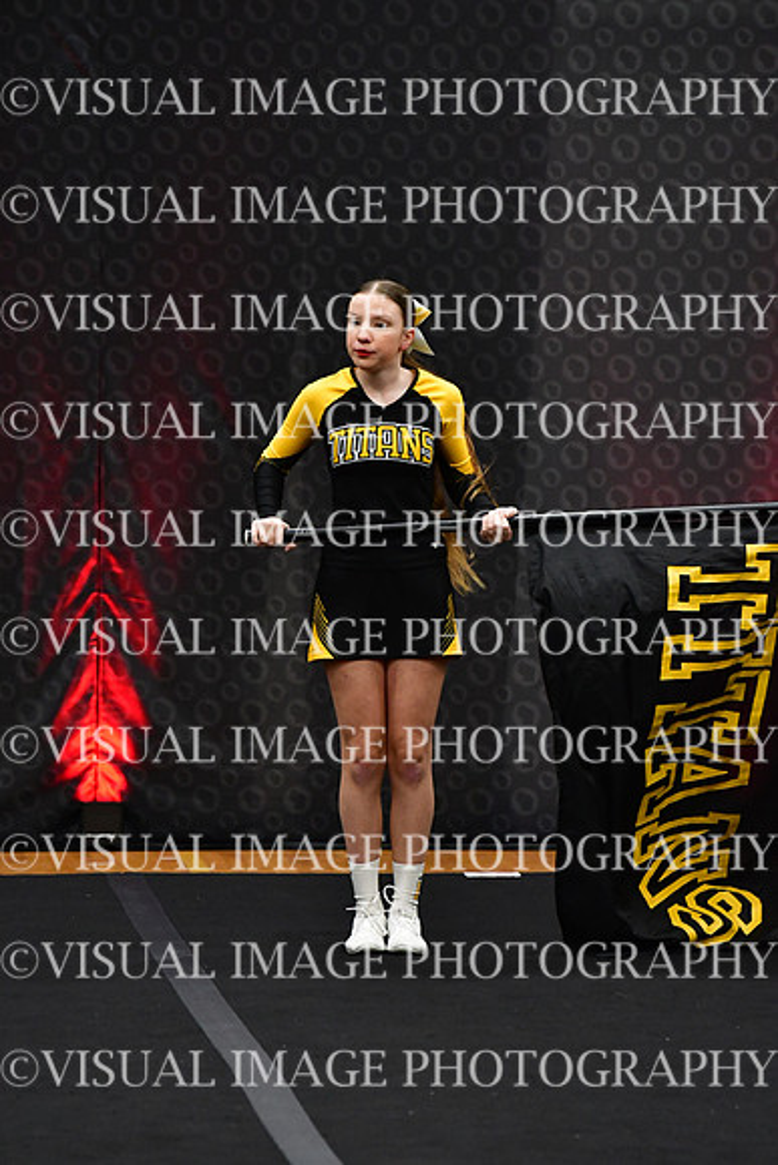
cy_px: 582
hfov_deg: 4.6
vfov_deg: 6.9
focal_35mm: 300
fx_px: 9718
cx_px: 389
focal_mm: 200
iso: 4000
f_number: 3.5
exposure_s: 1/500
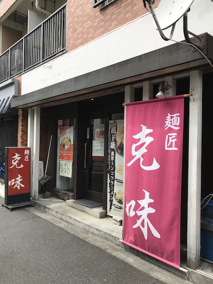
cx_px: 106
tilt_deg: +0.2
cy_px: 142
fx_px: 230
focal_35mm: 28
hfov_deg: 49.7
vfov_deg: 63.4
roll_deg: -1.5
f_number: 1.8
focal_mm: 3.99
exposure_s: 1/674
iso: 20
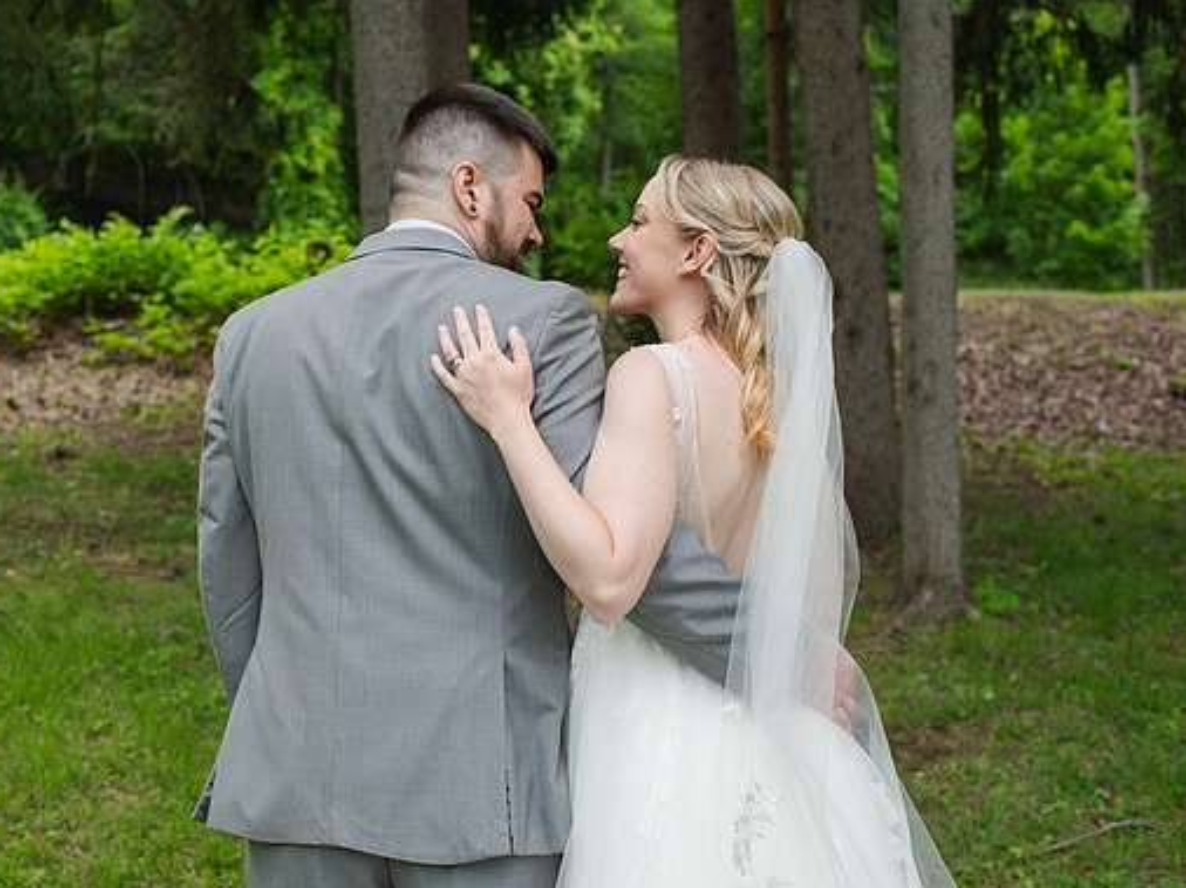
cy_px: 481
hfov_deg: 39.3
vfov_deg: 30.2
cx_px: 414
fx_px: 1644
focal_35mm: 48
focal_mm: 35
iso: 200
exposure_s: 1/320
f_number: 3.2
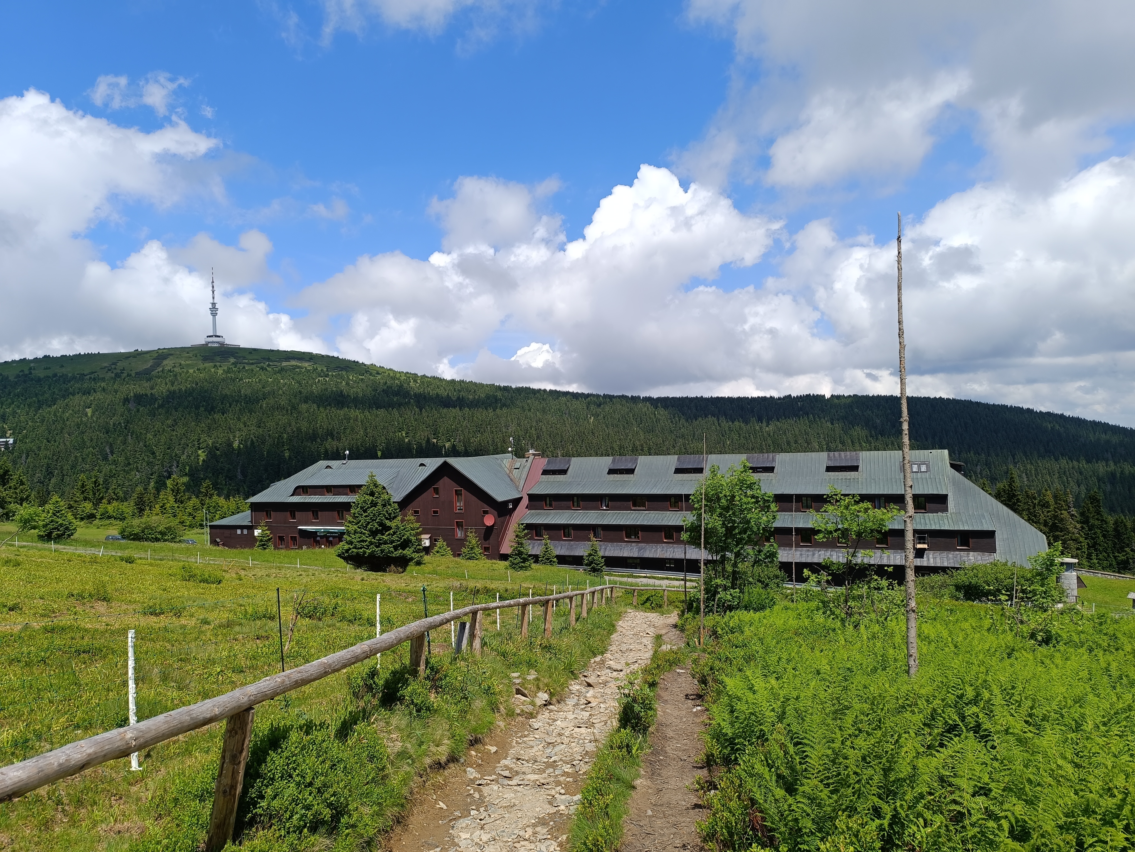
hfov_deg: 71.6
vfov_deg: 56.8
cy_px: 426
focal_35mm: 24
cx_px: 568
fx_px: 787
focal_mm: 6.14
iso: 52
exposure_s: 1/720
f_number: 1.65
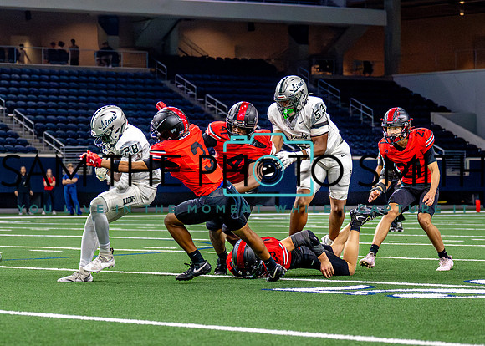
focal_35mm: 145
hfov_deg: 13.9
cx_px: 177
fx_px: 1991
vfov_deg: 9.9
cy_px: 214
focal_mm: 70
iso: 5000
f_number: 2.8
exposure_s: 1/2000
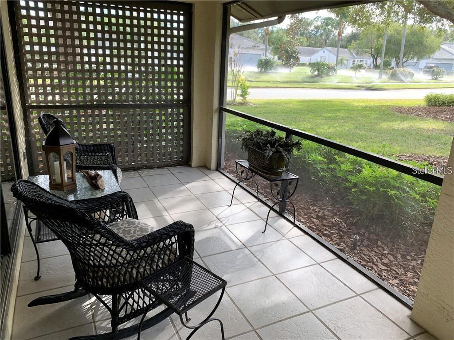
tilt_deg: -16.8
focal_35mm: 26
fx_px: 341
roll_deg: -3.0
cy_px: 170
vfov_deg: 53.1
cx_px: 227
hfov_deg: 67.3
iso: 32
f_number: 1.8
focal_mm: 4.25
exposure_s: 1/122
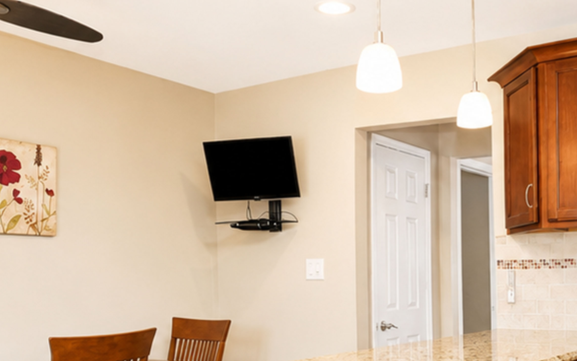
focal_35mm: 43
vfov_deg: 29.2
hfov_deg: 44.6
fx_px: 676
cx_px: 438
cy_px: 289
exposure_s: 1/20
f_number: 4
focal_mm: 16
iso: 64
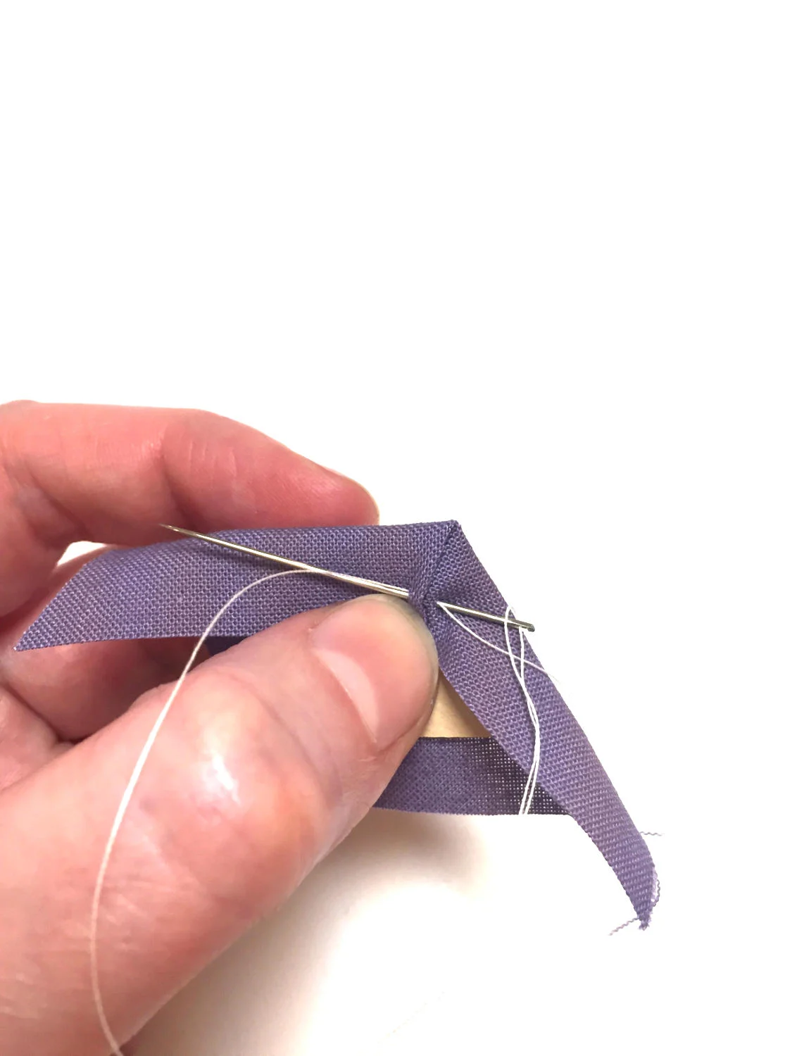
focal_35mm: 29
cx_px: 396
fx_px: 885
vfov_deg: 61.7
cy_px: 528
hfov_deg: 48.2
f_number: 2.2
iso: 32
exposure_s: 1/33
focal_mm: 4.2
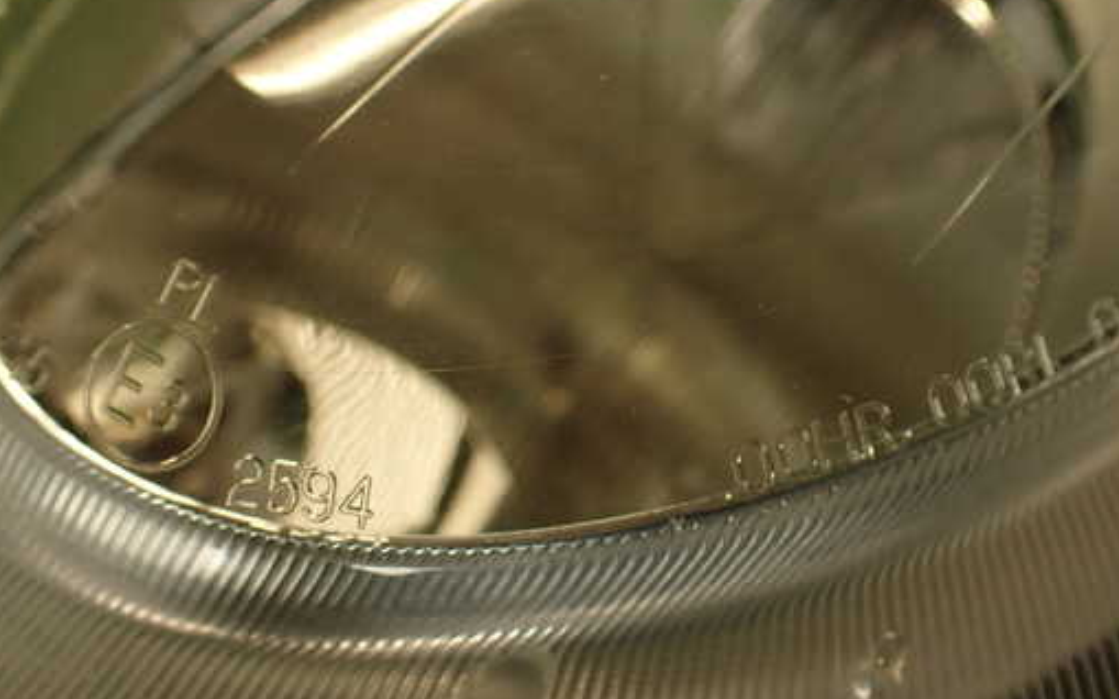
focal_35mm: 40
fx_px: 1220
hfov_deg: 49.3
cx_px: 574
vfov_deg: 31.9
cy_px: 409
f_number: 2.4
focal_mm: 5.79
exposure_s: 1/60
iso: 125
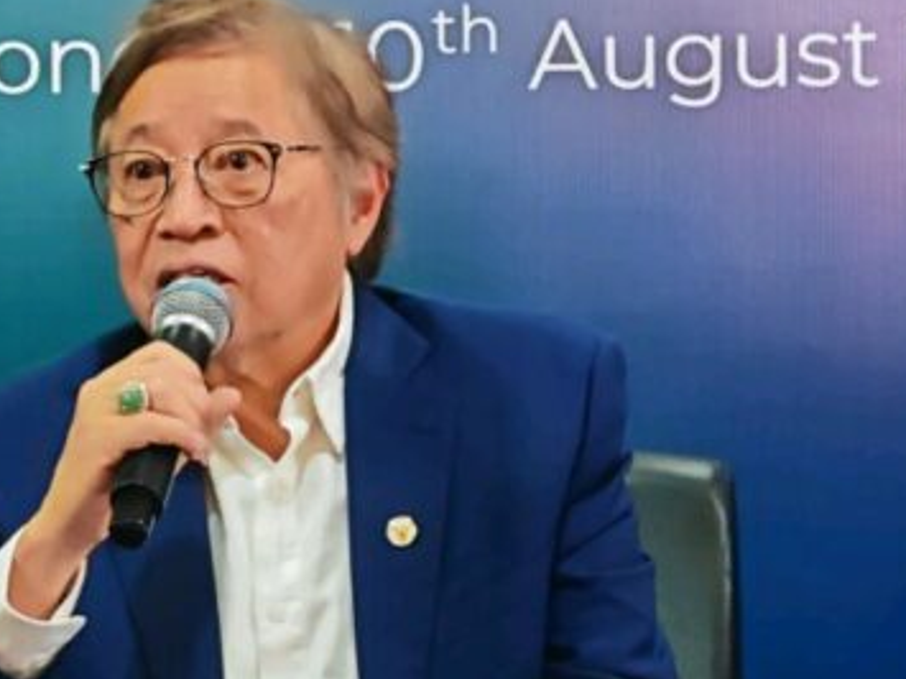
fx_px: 4736
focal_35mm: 181
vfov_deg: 8.2
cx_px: 316
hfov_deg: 10.9
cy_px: 401
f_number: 2.6
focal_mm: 15.38
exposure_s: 1/33
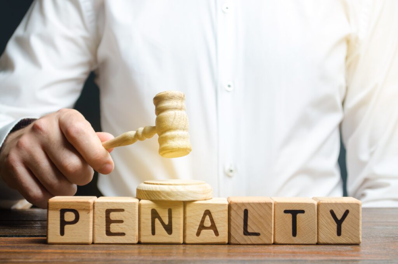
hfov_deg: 28.1
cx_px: 199
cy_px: 132
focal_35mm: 72
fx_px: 794
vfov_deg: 18.8
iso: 100
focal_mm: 48
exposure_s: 1/100
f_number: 6.3
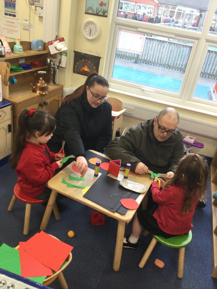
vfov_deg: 58.4
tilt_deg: -28.3
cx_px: 108
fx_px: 259
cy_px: 144
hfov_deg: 45.4
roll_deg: -9.8
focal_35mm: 31
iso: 50
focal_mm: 3.3
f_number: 2.4
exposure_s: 1/33
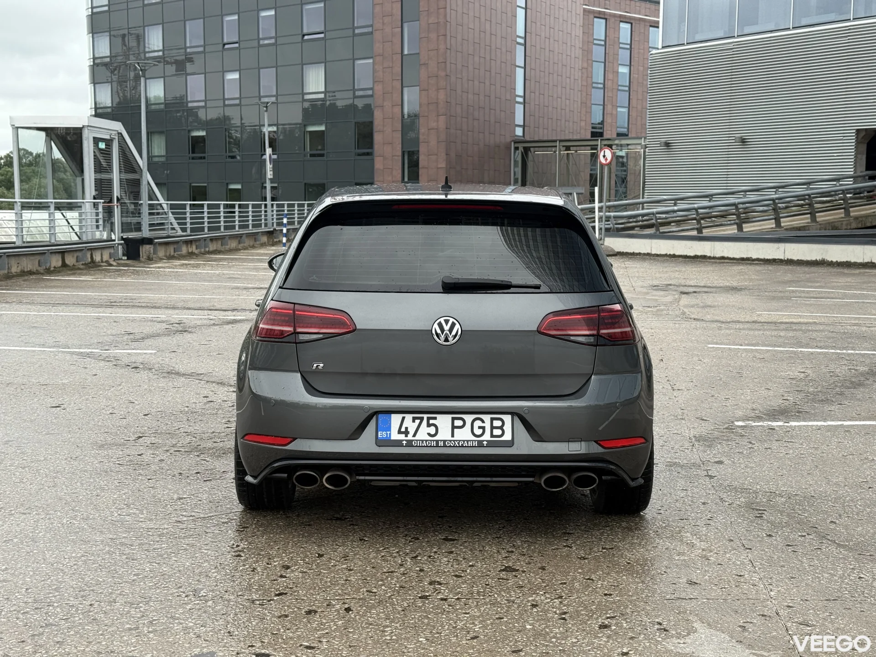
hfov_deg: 39.7
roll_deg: -0.1
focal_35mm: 48
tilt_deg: -6.0
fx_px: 1215
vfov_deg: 30.3
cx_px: 438
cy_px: 328
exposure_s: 1/652
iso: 64
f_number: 1.78
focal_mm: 6.76
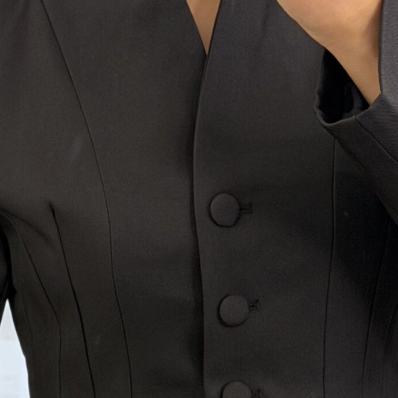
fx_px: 2055
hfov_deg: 11.1
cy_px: 596
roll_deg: -1.9
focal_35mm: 158
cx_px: 142
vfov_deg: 10.7
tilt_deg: -27.6
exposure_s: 1/100
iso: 100
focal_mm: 6.76
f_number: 1.78
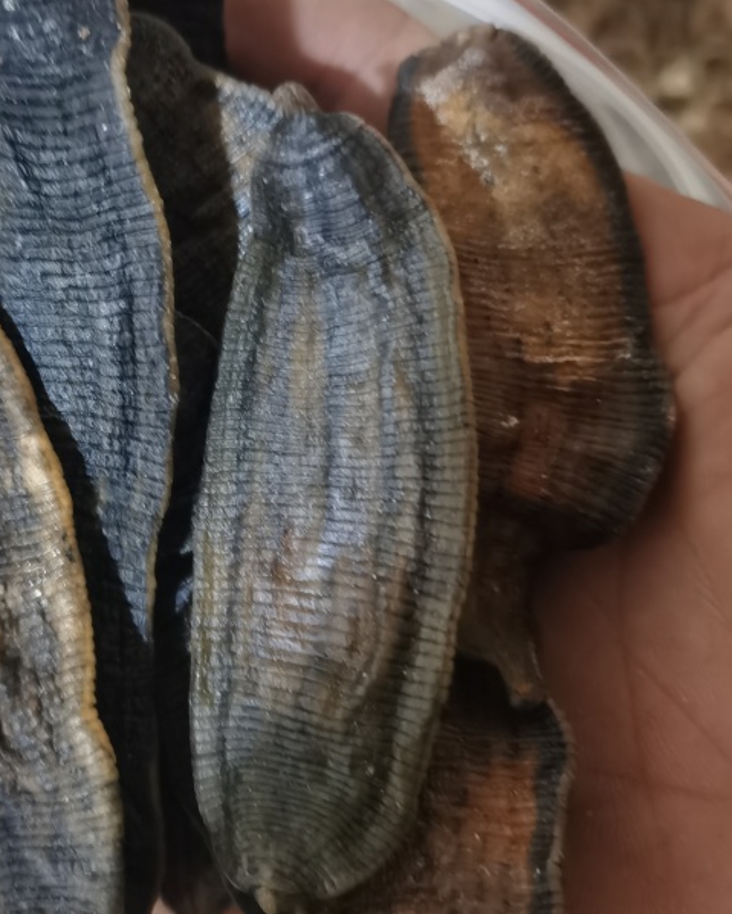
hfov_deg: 31.7
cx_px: 203
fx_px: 1272
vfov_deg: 39.4
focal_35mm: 47
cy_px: 374
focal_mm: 5.58
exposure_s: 1/20
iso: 640
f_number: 1.8
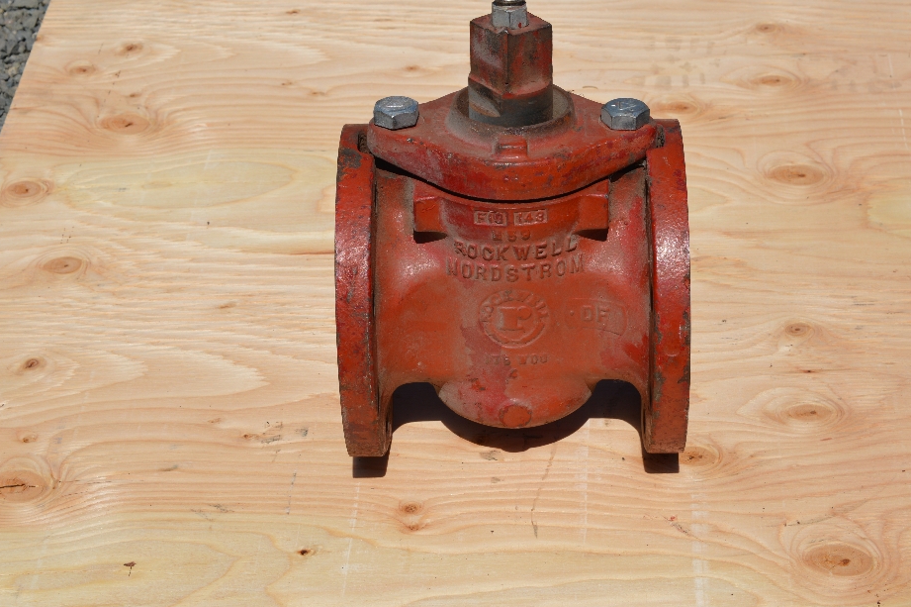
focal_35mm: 90
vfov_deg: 15.2
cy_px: 286
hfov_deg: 22.7
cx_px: 484
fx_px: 2265
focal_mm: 55
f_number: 10
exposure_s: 1/400
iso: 100
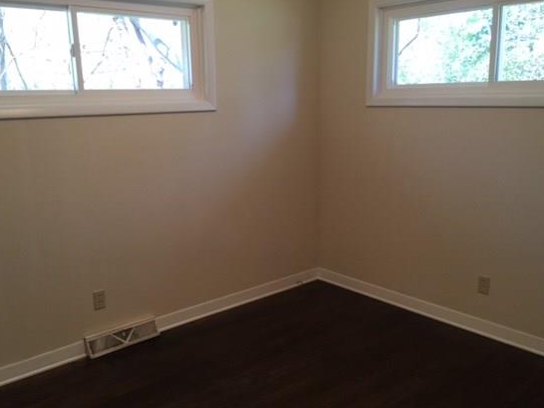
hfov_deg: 54.0
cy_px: 217
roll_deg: +1.2
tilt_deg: -12.5
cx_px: 275
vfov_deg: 41.7
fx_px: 534
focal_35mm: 34
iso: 50
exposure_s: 1/30
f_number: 2.2
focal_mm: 4.15
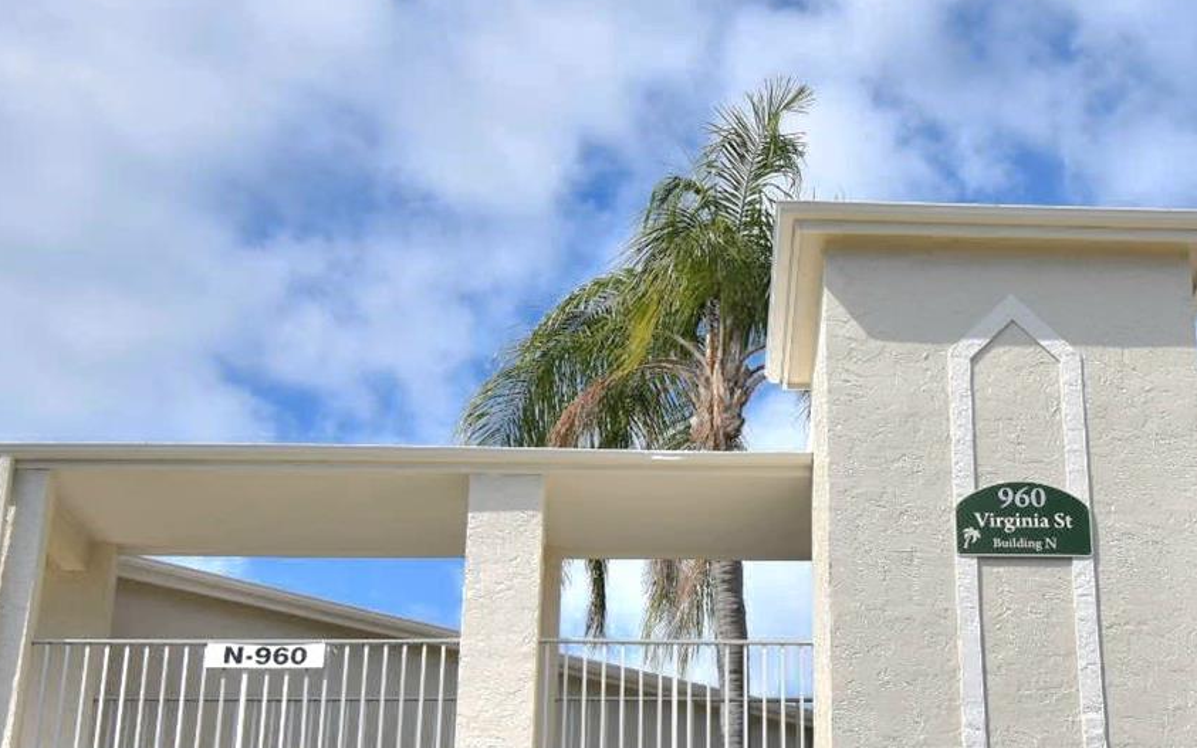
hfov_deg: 34.3
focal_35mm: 58
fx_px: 1892
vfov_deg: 22.1
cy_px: 585
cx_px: 902
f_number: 11
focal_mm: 20
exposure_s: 1/500
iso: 200
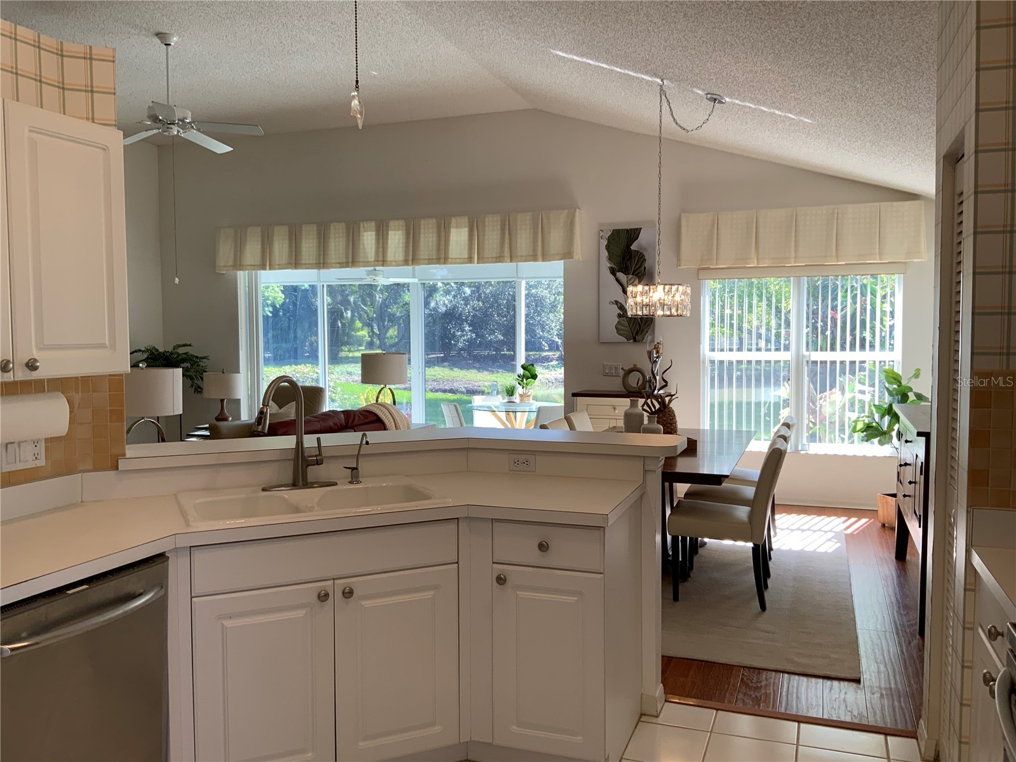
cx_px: 508
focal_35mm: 29
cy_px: 381
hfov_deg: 61.7
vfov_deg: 48.2
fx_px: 851
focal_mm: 3
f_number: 1.8
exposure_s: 1/120
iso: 32
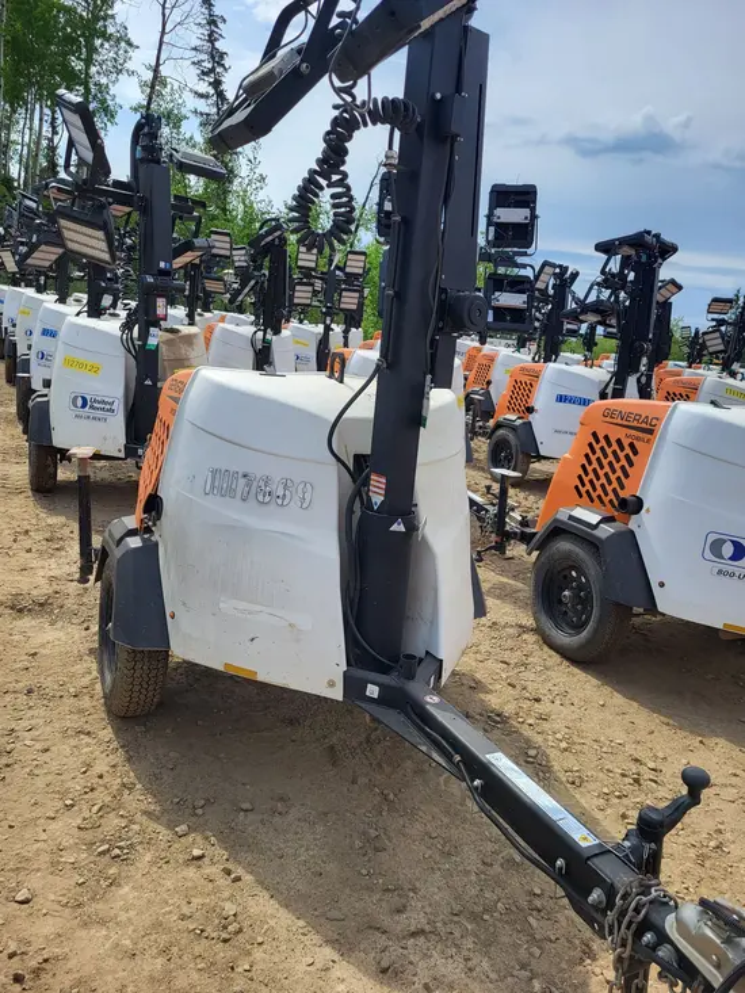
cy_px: 496
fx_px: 746
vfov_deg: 67.3
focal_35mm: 26
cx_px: 372
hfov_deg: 53.1
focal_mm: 5.4
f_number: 1.8
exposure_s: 1/2391
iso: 40
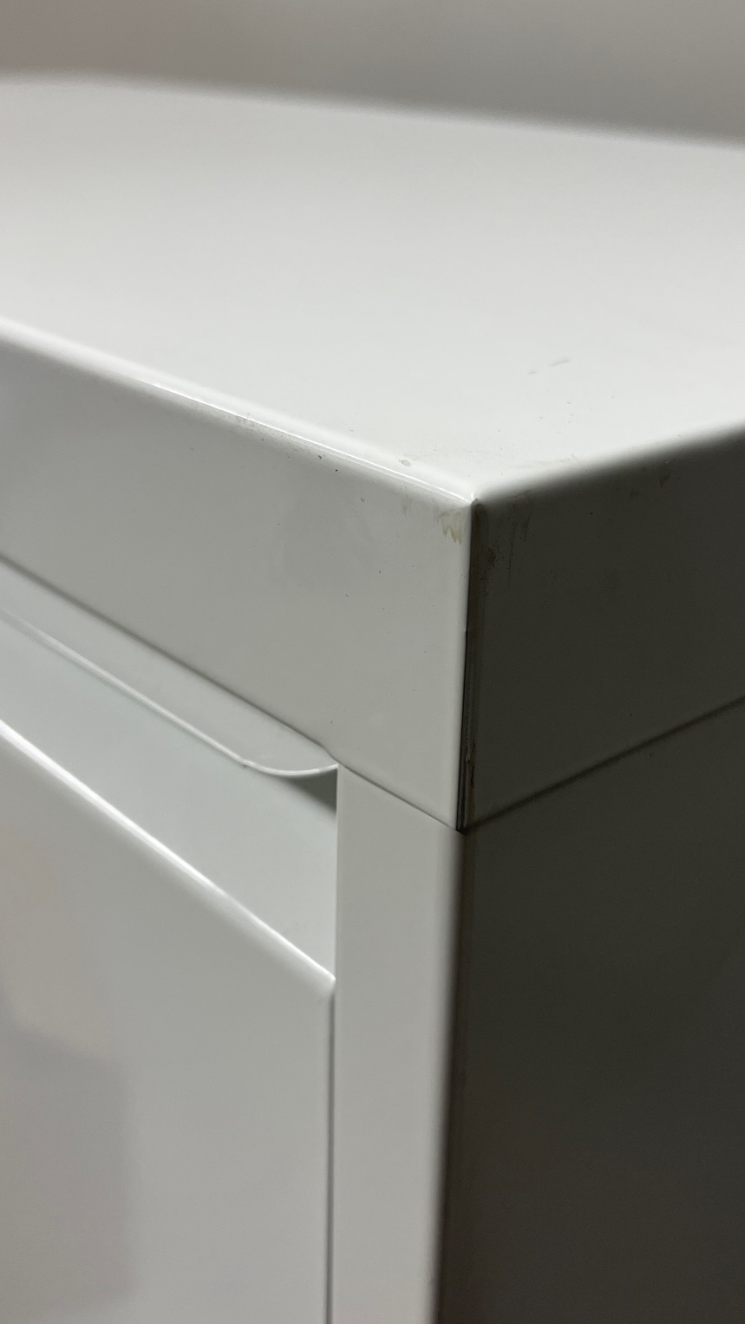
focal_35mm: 38
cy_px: 650
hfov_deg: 31.2
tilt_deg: -24.5
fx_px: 1334
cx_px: 424
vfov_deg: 52.8
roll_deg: +0.2
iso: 64
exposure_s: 1/100
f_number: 1.6
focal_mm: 5.1
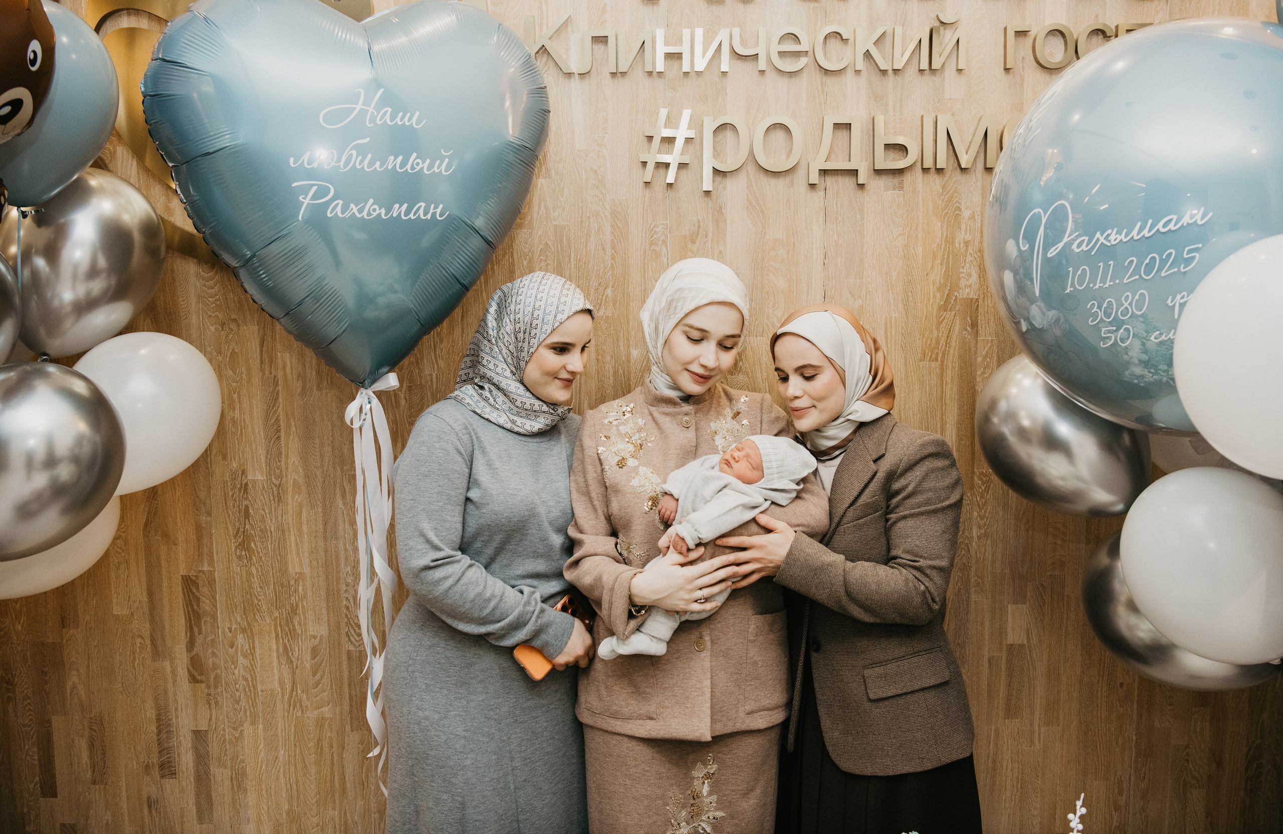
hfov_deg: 57.8
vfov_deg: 39.5
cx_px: 654
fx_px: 1163
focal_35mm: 33
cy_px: 398
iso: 640
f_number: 4
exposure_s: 1/160
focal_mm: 32
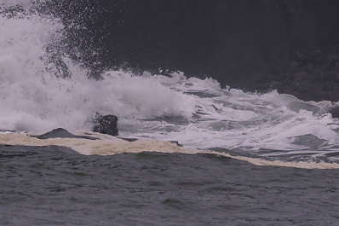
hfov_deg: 1.4
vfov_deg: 1.0
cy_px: 118
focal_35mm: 1446
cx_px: 103
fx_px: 13610
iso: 400
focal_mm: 240
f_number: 9
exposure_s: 1/250
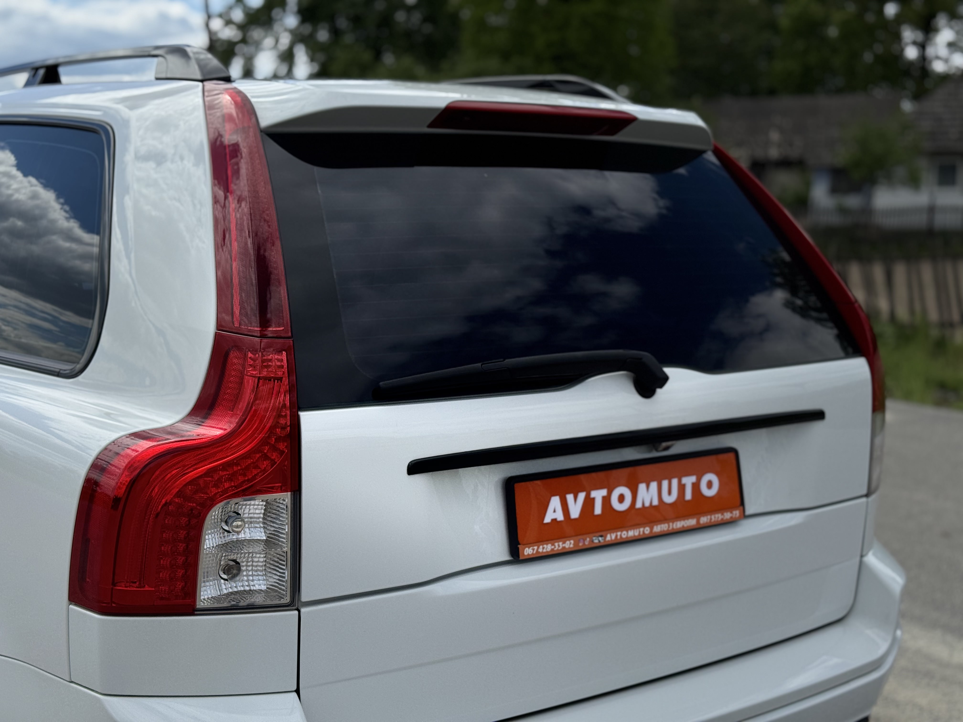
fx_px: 1335
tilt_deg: -6.5
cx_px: 482
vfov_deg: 30.3
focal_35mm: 48
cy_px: 361
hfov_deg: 39.7
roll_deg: -0.4
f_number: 1.78
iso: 64
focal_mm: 6.76
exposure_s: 1/9009
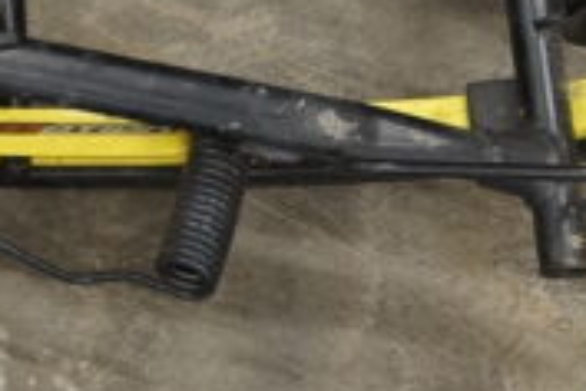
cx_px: -699
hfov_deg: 11.5
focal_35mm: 156
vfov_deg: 8.6
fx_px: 2539
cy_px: -181
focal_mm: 18
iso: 500
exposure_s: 1/60
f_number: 4
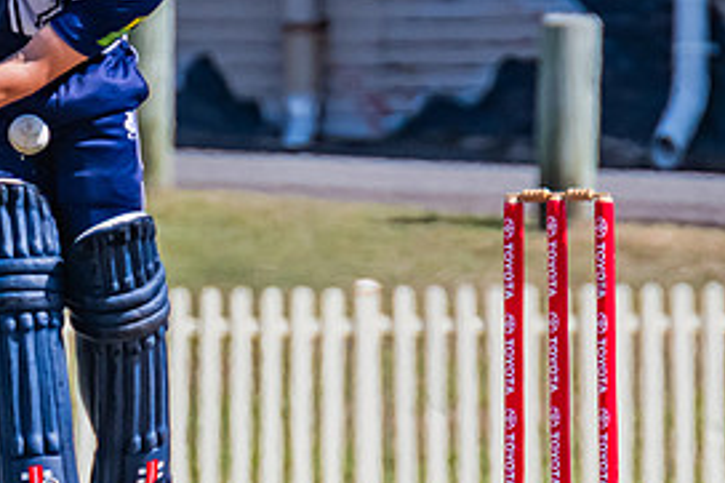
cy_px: 136
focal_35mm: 2116
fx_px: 42586
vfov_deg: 0.6
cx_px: 90
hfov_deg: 1.0
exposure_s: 1/2000
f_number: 10
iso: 800
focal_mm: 600
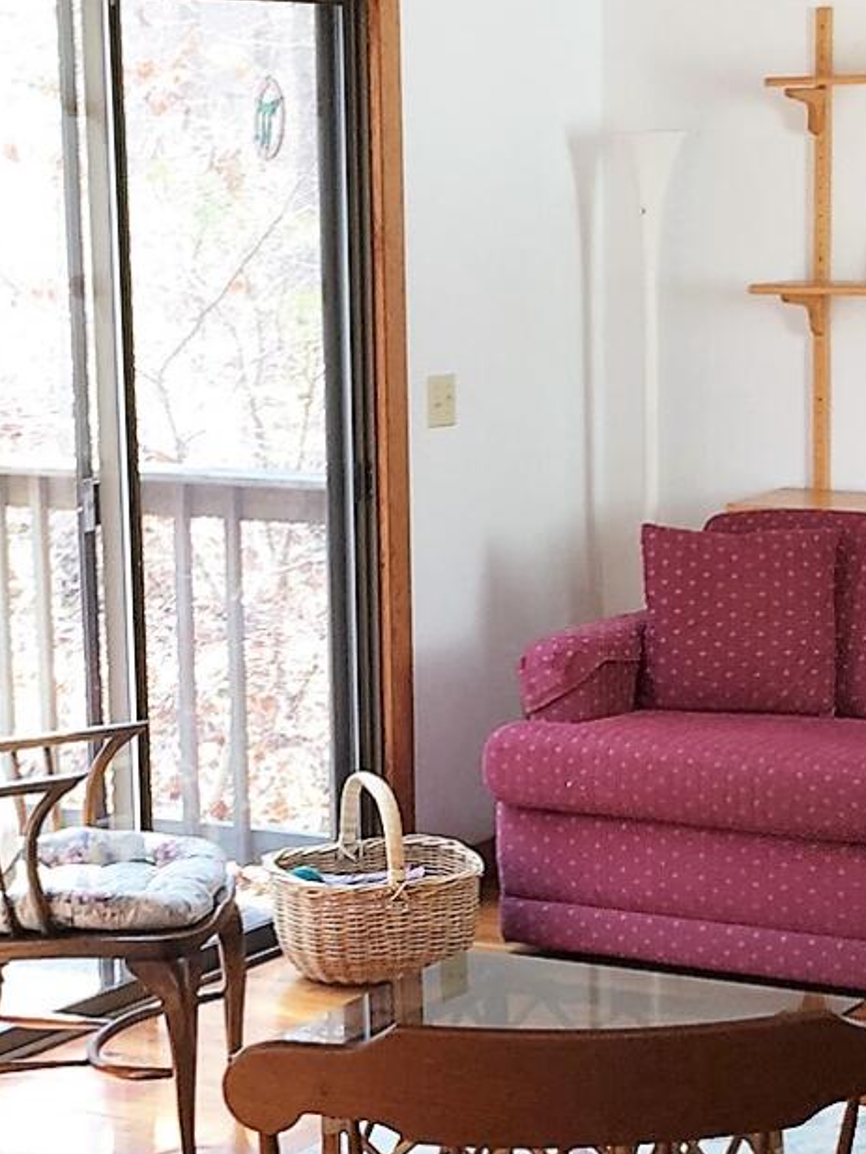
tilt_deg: -17.0
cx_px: 382
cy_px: 877
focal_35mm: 94
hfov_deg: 15.7
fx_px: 3134
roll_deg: +1.8
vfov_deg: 20.7
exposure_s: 1/30
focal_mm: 4.15
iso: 25
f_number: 2.2
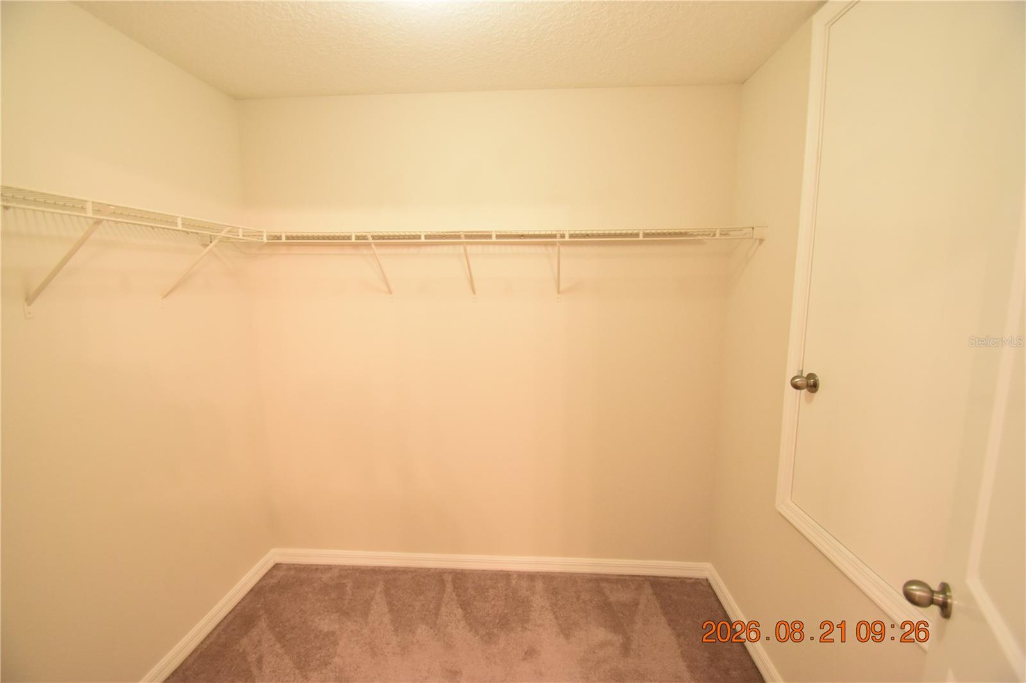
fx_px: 427
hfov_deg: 100.4
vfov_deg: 77.3
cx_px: 513
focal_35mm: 15
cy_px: 342
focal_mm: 10
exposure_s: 1/60
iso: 2500
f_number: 3.5
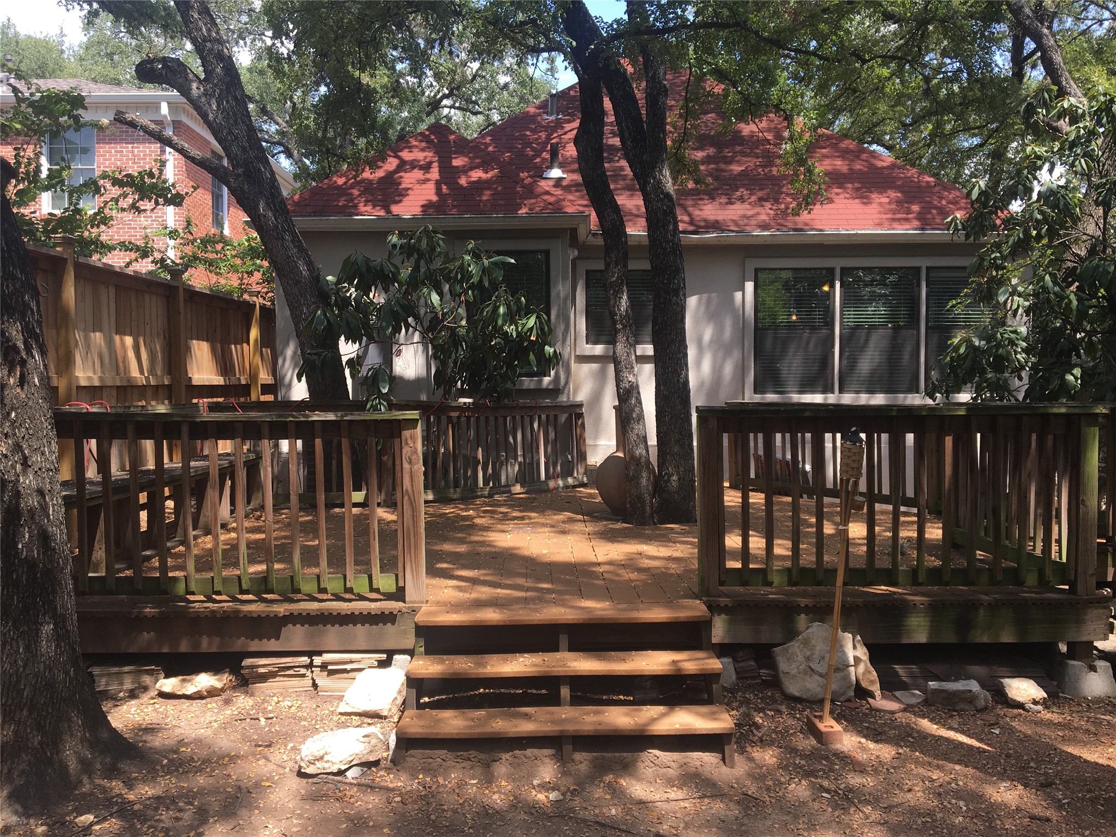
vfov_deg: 48.2
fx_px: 935
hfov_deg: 61.7
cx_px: 558
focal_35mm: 29
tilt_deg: -1.0
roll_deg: +0.5
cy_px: 418
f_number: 2.2
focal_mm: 4.15
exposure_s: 1/407
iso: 25
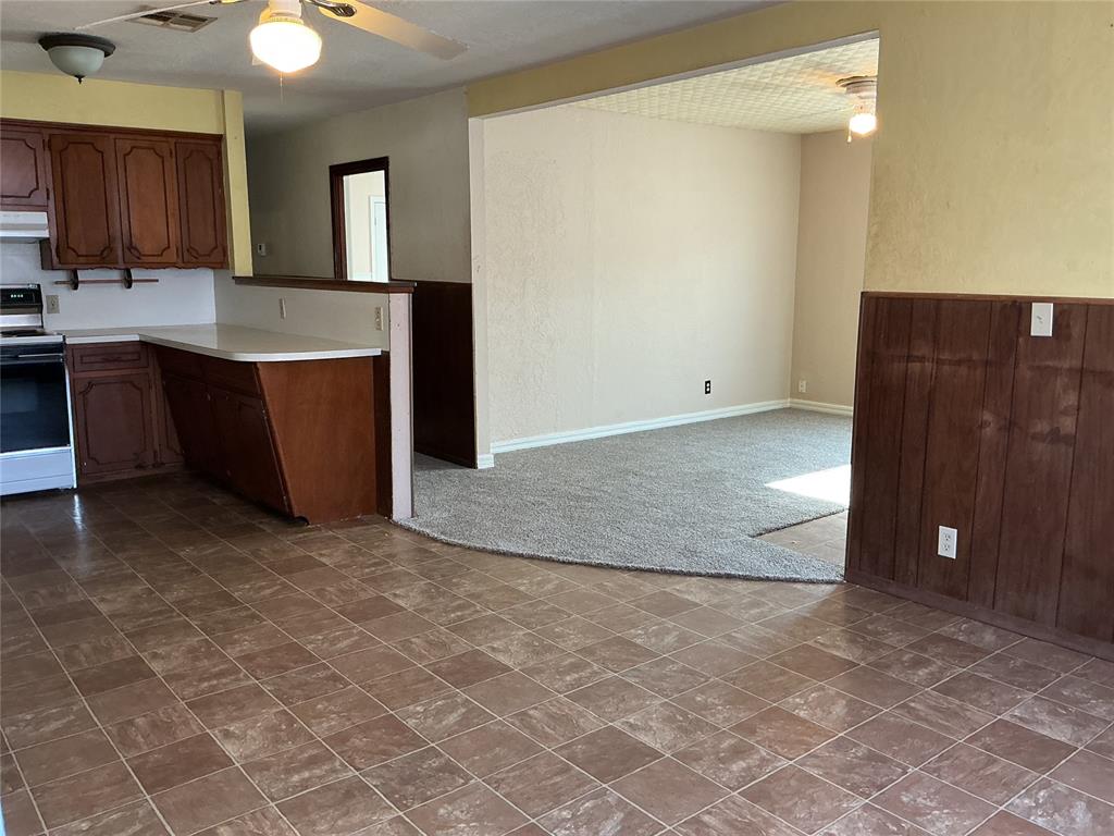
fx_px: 933
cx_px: 557
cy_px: 418
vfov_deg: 48.2
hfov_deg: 61.7
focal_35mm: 29
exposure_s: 1/60
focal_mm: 3
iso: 100
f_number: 1.8
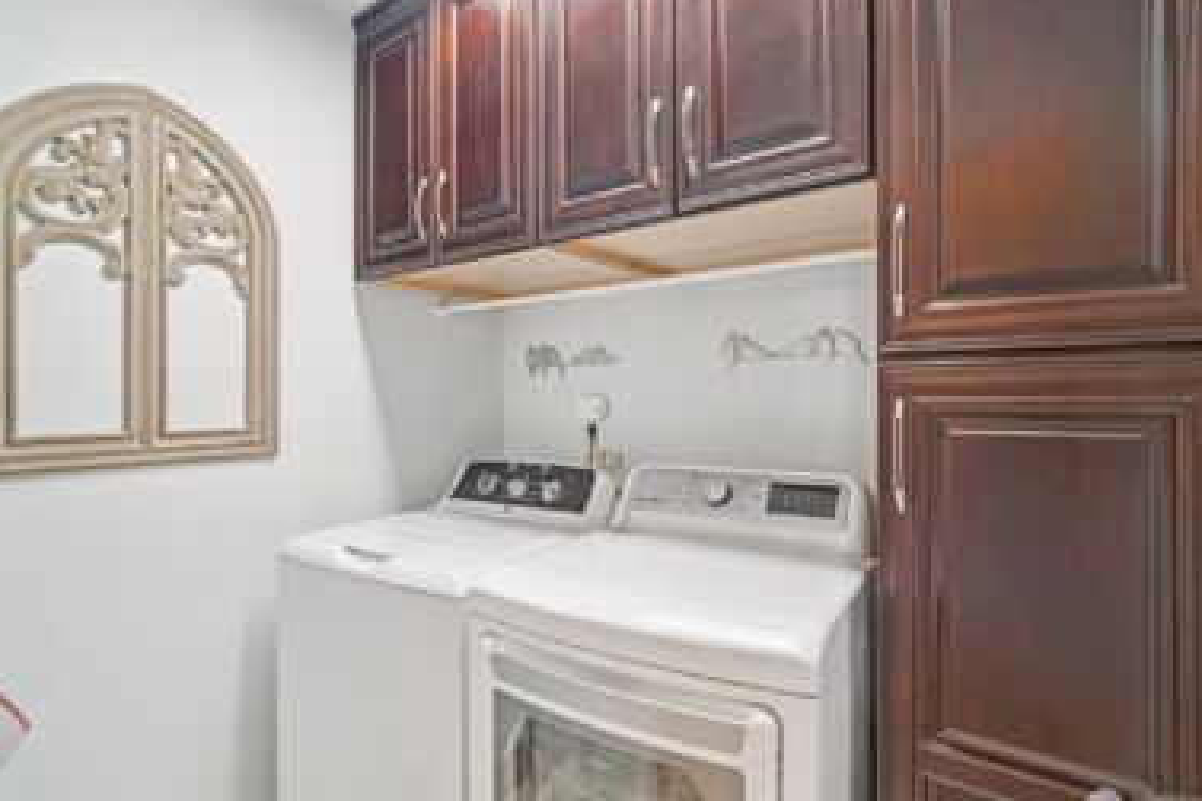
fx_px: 567
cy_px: 410
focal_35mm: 17
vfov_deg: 70.4
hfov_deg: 93.2
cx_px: 631
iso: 1600
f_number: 8
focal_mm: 16
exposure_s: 1/13
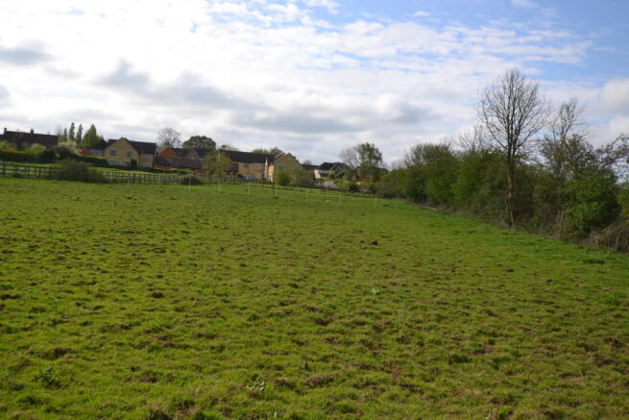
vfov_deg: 36.9
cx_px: 314
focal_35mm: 36
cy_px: 210
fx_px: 629
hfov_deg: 53.1
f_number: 8
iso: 100
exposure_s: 1/250
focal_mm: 24
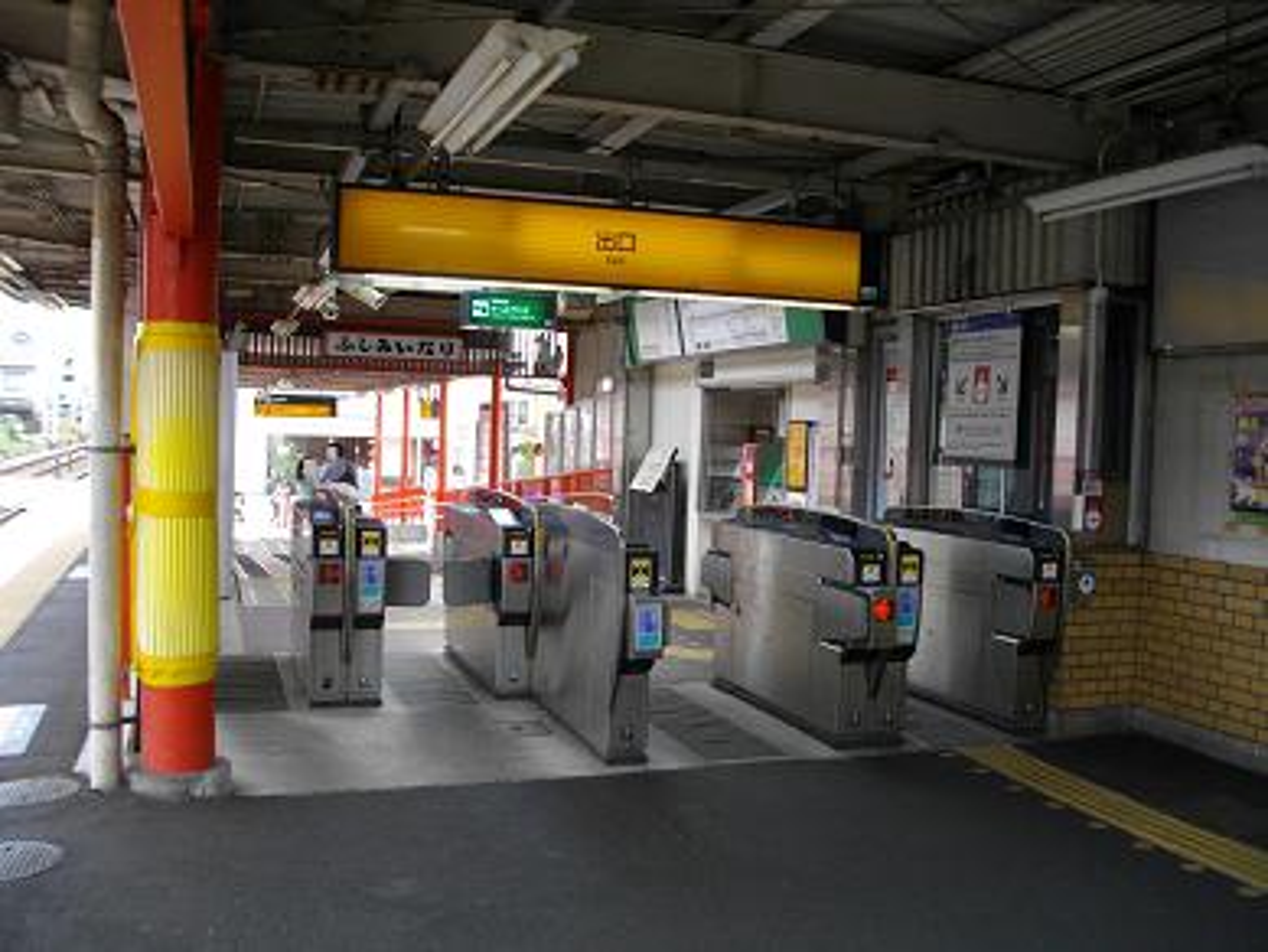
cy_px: 476
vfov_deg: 44.2
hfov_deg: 56.8
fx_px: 1173
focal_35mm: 32
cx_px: 634
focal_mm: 5.7
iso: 104
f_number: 2.9
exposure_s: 1/125
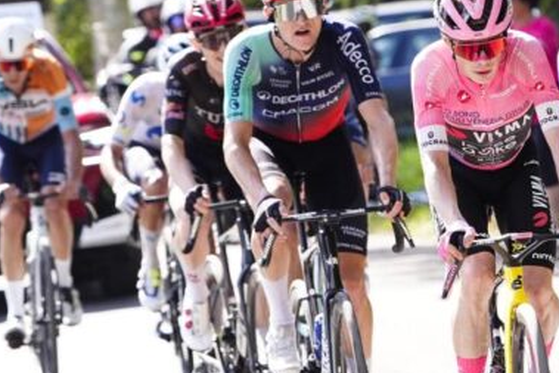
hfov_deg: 6.6
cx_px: 624
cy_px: 212
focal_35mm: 311
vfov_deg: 4.4
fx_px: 4831
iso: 1000
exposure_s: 1/2500
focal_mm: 118
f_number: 3.5
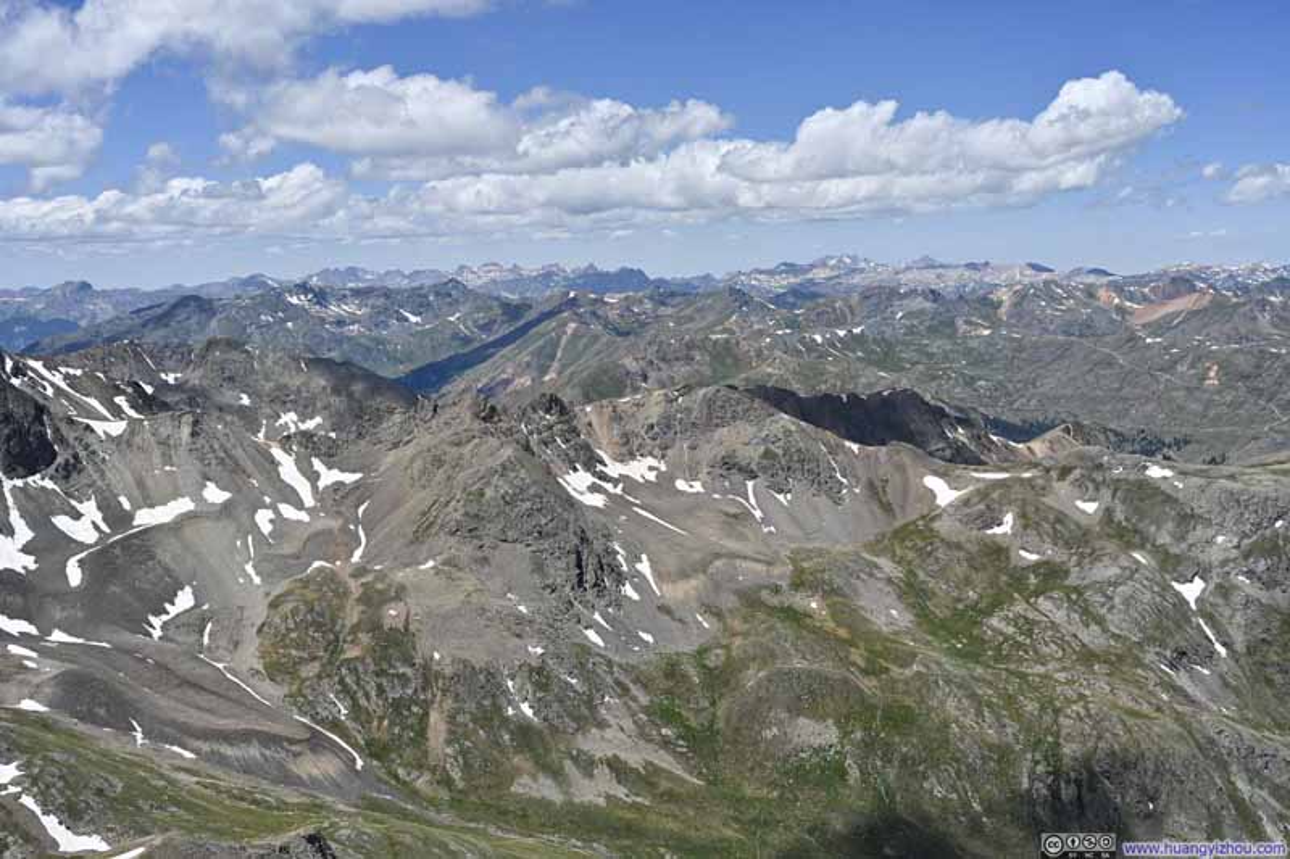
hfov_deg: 48.5
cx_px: 645
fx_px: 1433
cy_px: 430
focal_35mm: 40
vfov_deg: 33.4
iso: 64
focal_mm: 40
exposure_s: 1/320
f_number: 9
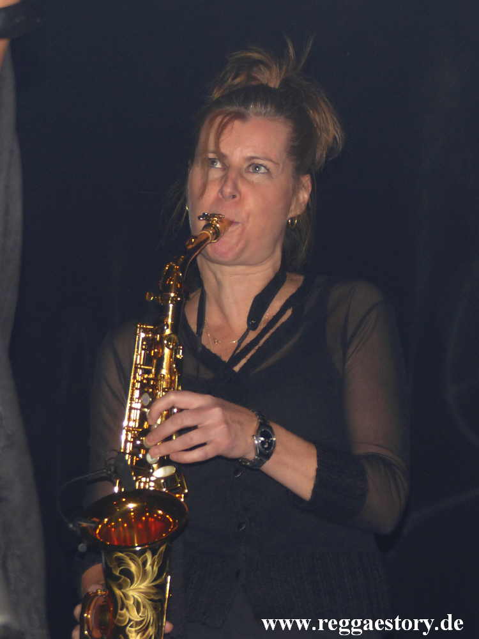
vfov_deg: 18.4
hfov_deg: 13.8
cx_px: 240
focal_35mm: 107
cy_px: 320
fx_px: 1974
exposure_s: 1/60
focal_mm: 19.2
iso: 100
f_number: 2.8
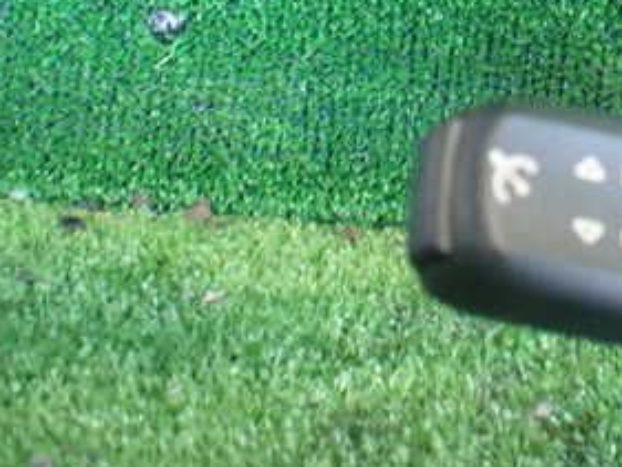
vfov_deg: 22.0
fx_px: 1150
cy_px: -13
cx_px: 609
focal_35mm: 64
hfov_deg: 28.5
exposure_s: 1/50
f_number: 2.3
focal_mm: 5.4
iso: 800
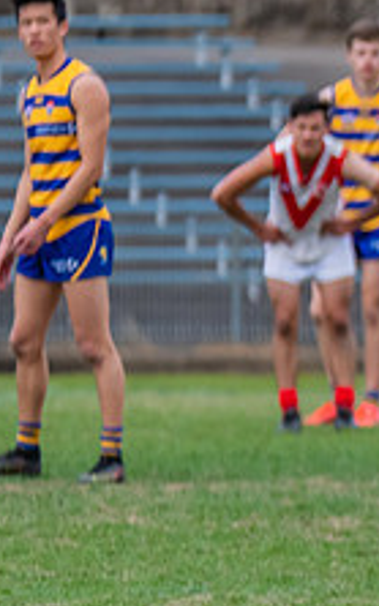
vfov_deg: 1.9
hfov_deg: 1.2
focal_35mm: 1083
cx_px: 942
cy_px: 138
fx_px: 17875
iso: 1000
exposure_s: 1/1600
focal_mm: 320
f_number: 5.6
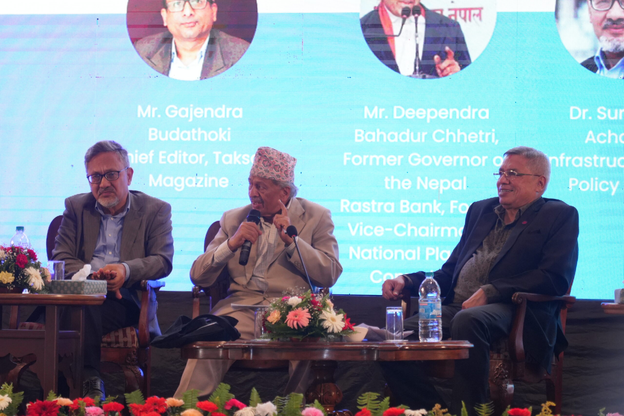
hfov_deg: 14.0
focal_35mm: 147
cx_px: 312
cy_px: 208
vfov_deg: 9.3
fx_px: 2548
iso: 2500
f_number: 4
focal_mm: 98
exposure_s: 1/125
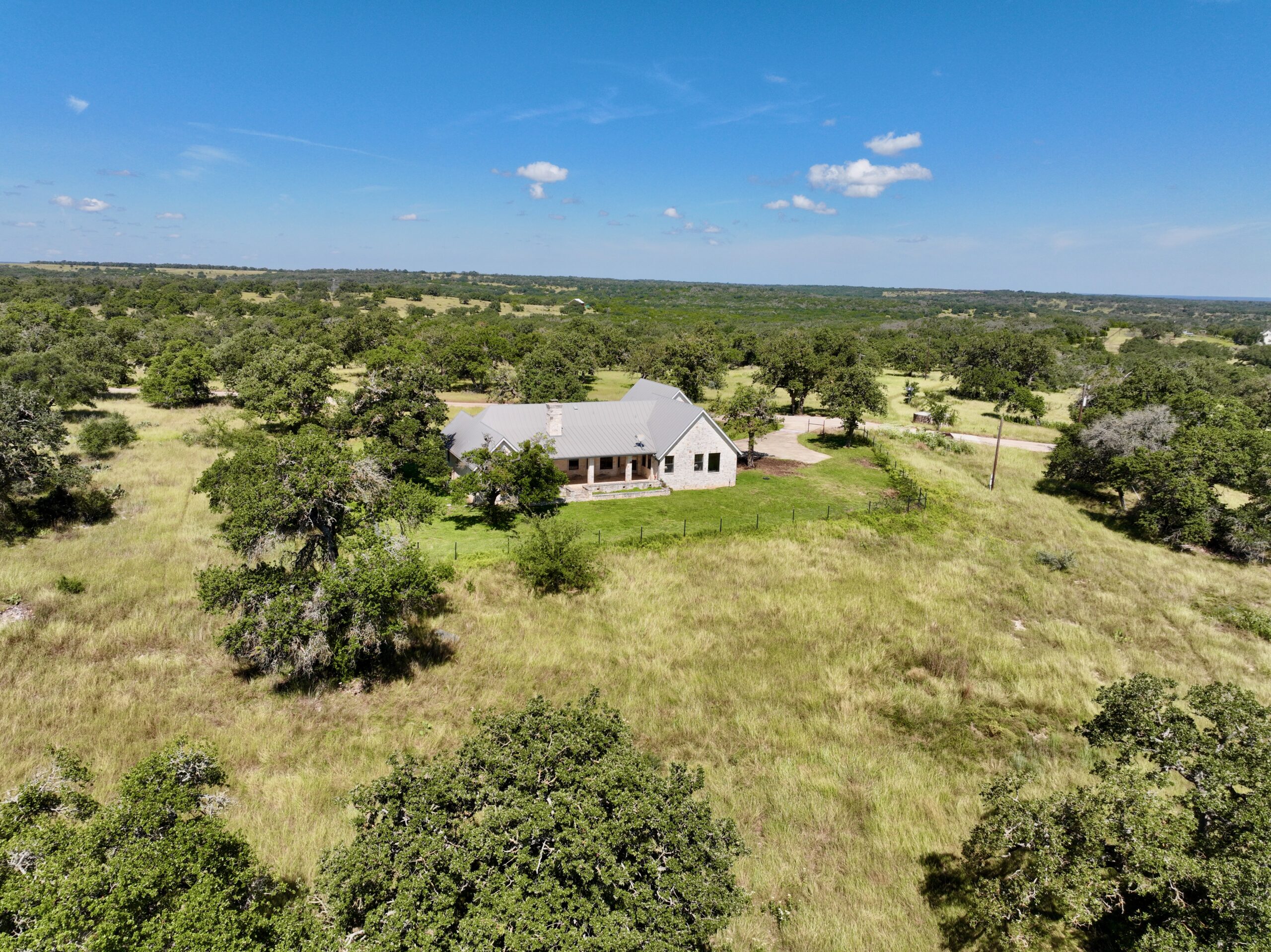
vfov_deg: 56.8
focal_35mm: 24
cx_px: 636
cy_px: 476
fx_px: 881
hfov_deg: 71.6
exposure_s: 1/60
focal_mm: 12.29
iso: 100
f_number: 4.5
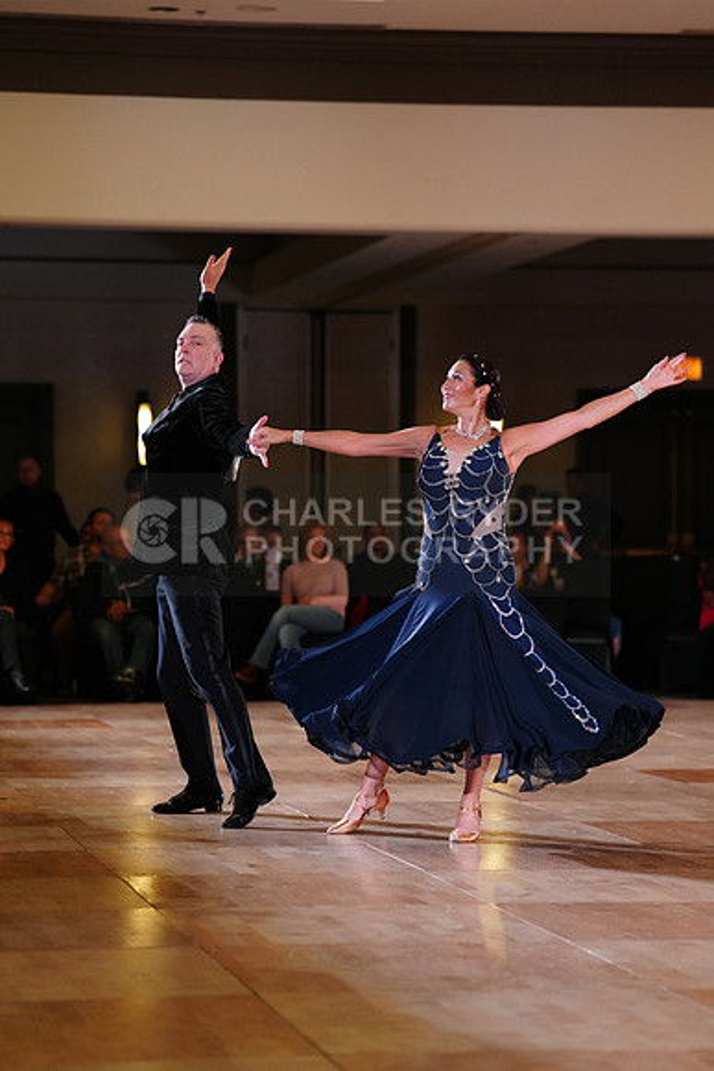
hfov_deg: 11.9
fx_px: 3419
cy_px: 536
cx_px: 357
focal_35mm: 115
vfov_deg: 17.8
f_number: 2.8
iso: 2500
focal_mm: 115
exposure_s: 1/400
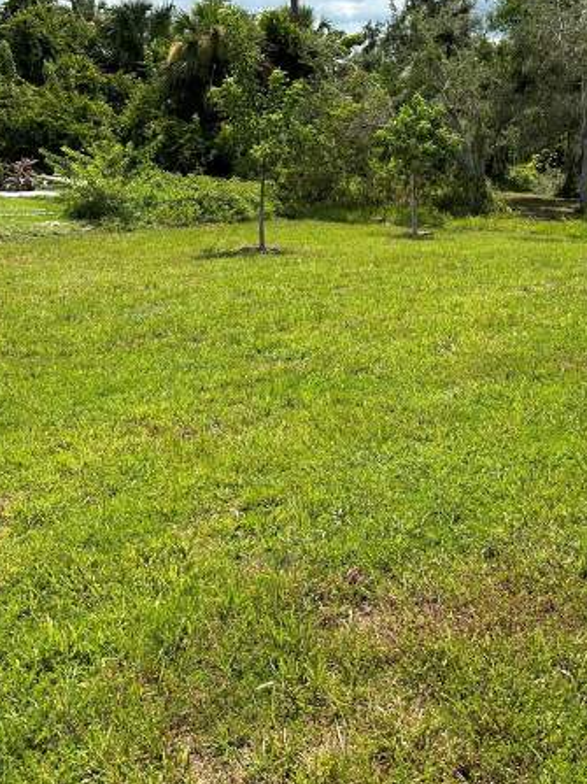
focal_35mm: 43
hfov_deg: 33.3
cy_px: 307
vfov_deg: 43.6
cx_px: 396
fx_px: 973
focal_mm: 6.86
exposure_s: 1/3247
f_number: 1.78
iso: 80
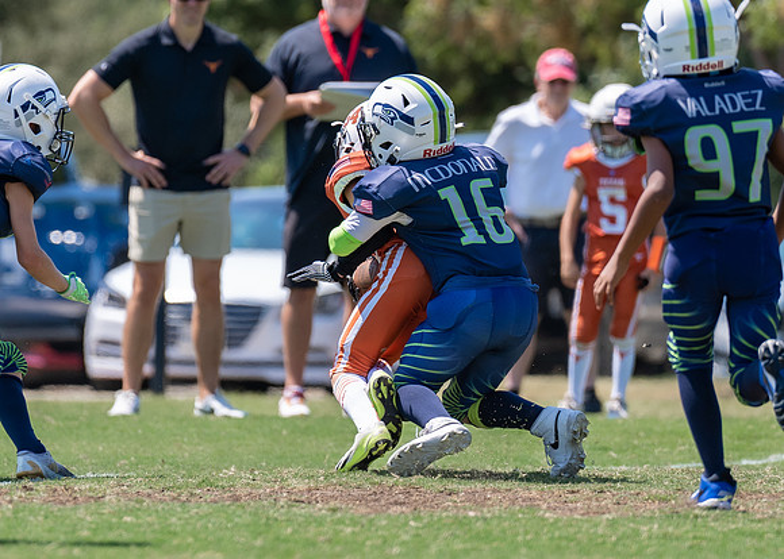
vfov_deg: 2.5
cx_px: 348
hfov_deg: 3.5
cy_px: 240
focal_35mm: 583
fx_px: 12983
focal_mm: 200
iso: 100
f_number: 2.8
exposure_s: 1/1250
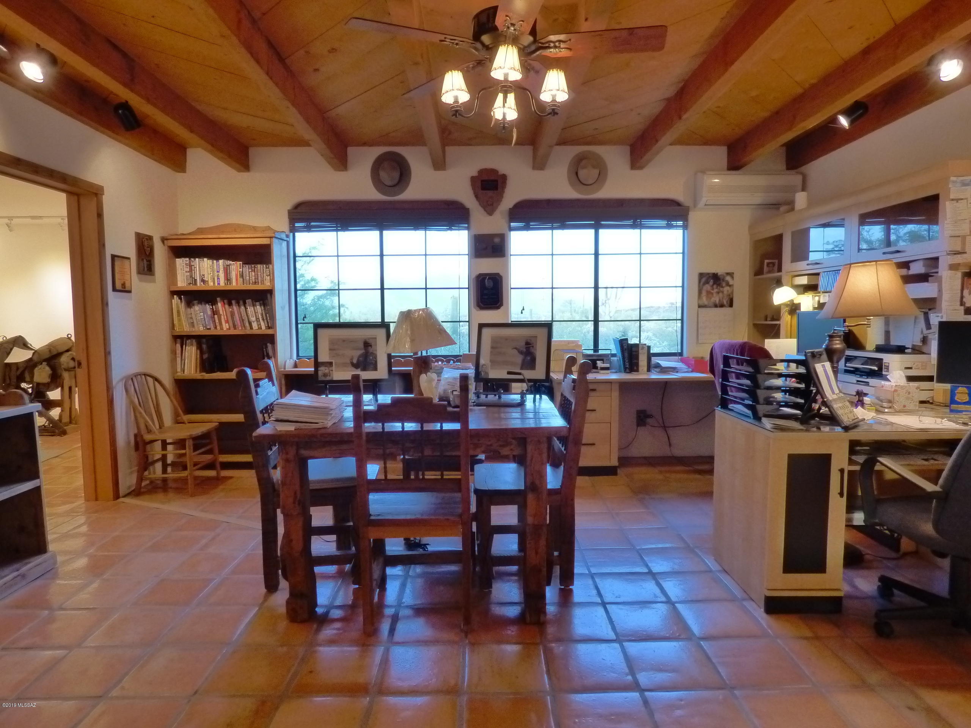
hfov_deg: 81.7
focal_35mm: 20
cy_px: 364
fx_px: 561
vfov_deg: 66.0
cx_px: 486
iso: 400
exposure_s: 1/13
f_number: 5
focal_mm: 3.58
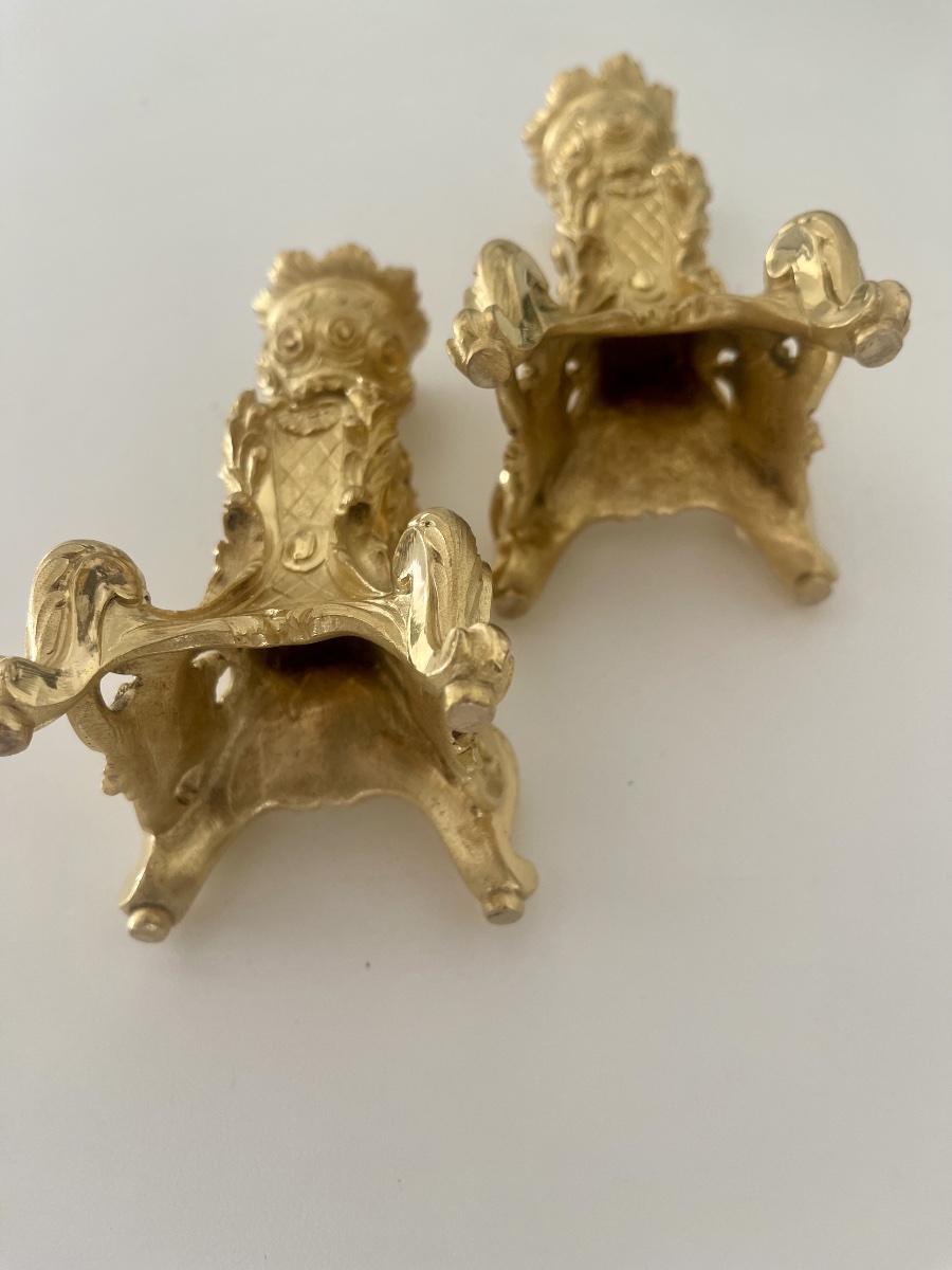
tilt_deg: -58.5
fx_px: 917
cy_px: 635
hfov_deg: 54.9
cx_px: 476
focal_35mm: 25
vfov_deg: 69.4
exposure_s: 1/100
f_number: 1.6
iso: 125
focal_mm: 5.1
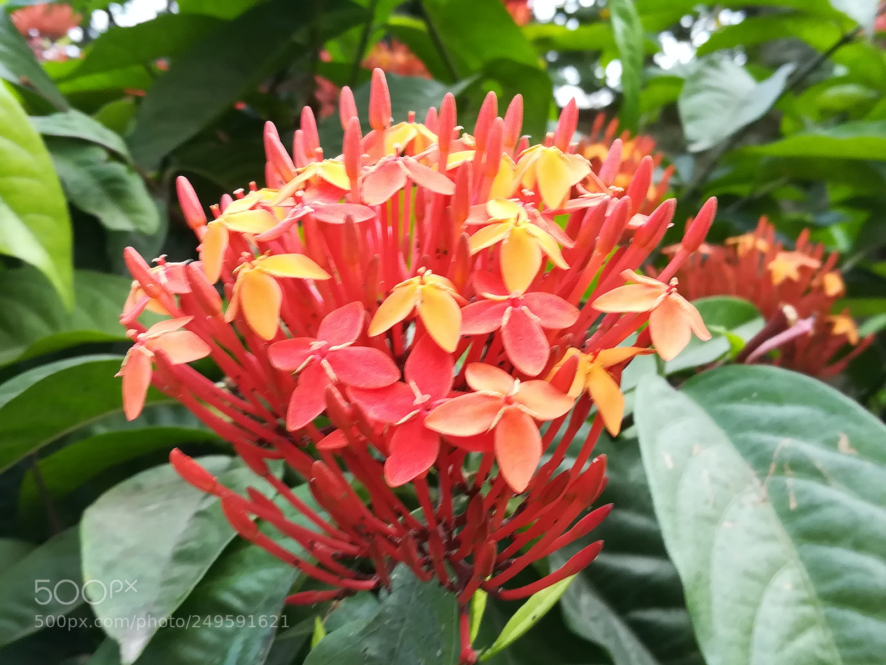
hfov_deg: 43.9
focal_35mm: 43
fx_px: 1101
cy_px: 332
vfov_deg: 33.6
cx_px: 443
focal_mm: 3.83
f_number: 2.2
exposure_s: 1/33.3
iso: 64
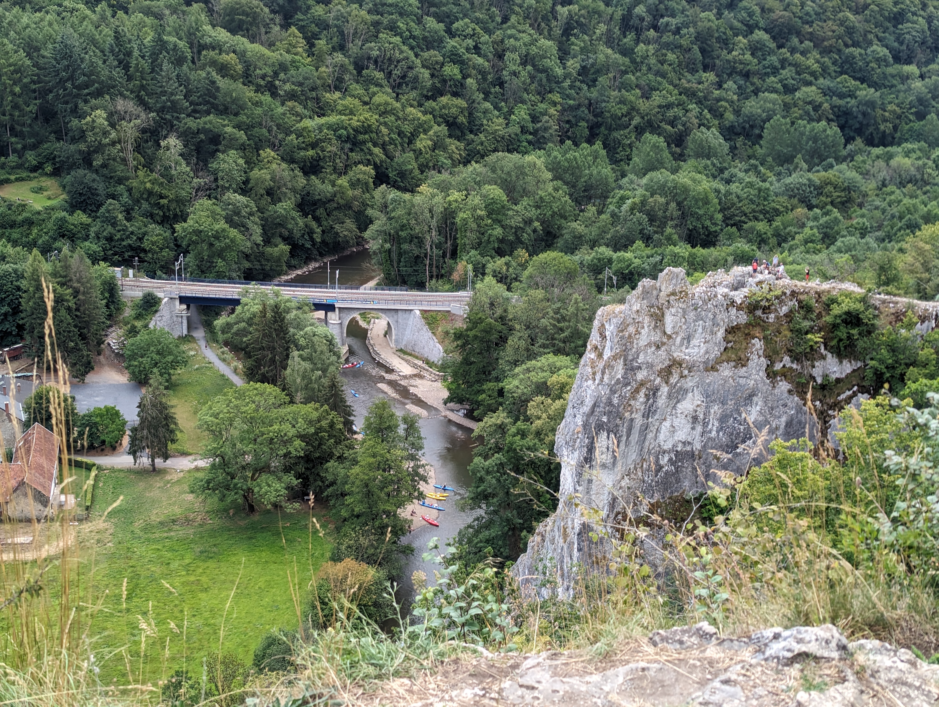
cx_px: 470
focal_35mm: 48
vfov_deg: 30.3
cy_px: 354
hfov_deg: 39.6
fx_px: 1304
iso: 43
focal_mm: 6.81
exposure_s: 1/323
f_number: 1.85
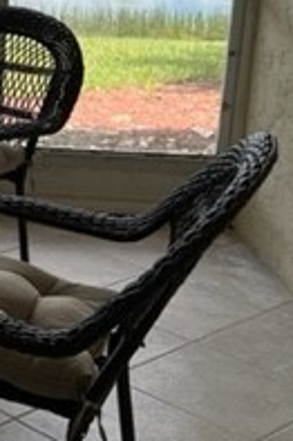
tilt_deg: -12.2
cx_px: -320
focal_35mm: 88
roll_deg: -0.6
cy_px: 63
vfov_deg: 22.7
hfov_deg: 13.1
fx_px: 1076
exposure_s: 1/1449
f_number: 1.5
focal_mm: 5.7
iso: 50
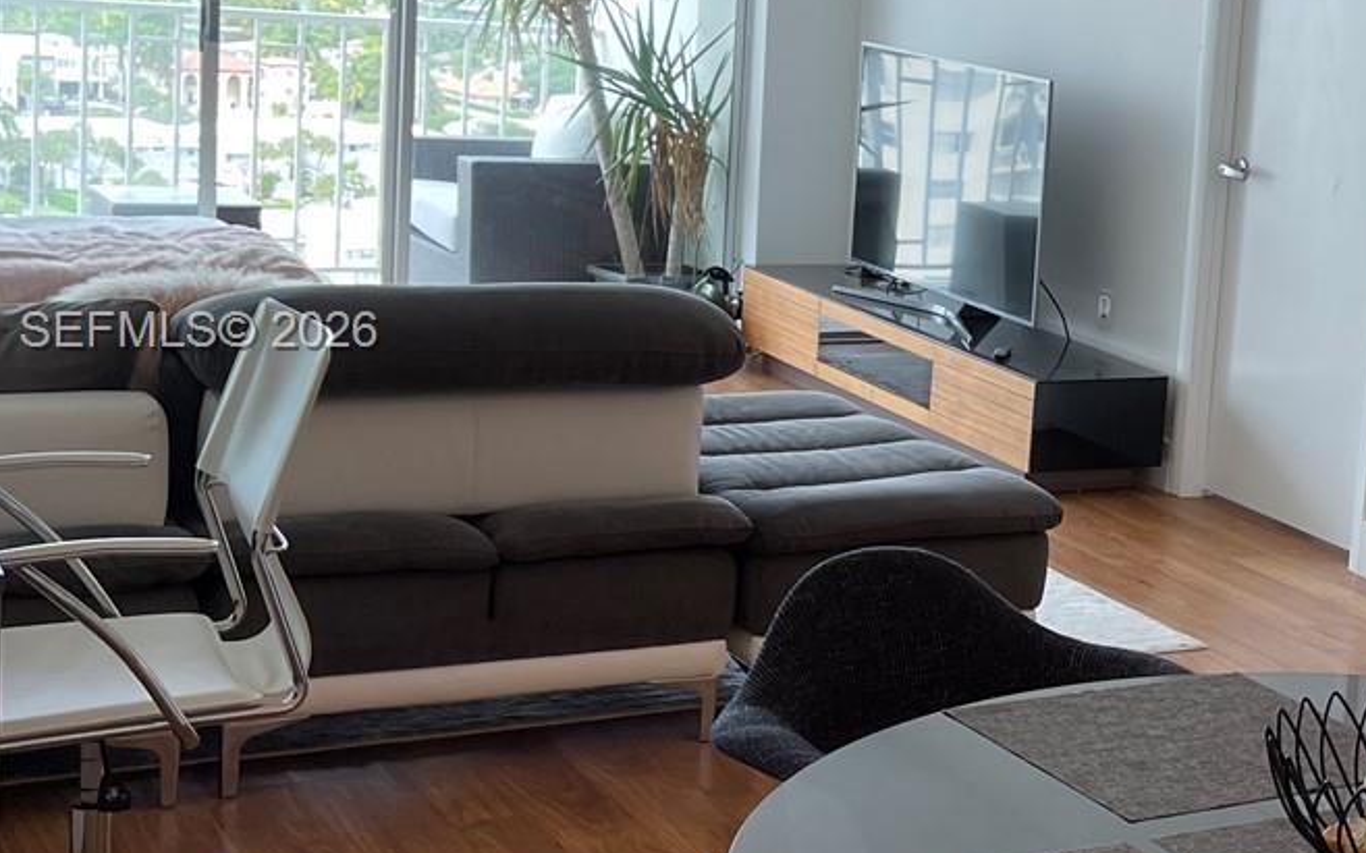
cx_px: 1393
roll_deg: -5.2
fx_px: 2494
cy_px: 334
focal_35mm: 67
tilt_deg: -9.2
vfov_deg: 19.4
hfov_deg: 28.6
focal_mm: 5.1
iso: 50
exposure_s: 1/120
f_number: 1.6
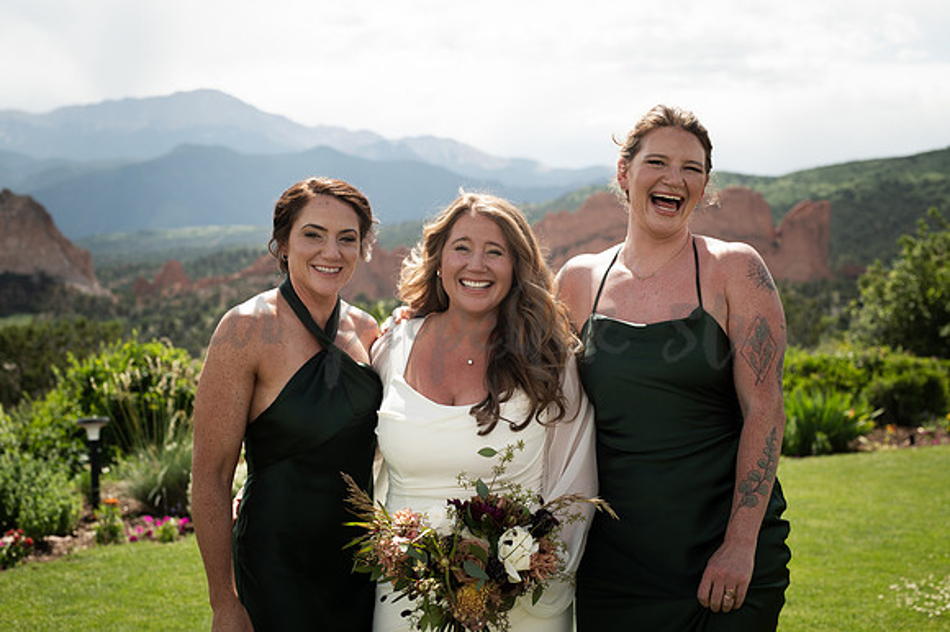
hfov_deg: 39.6
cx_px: 475
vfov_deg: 27.0
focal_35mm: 50
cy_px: 316
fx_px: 1319
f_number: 4.5
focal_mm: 50
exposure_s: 1/500
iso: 100
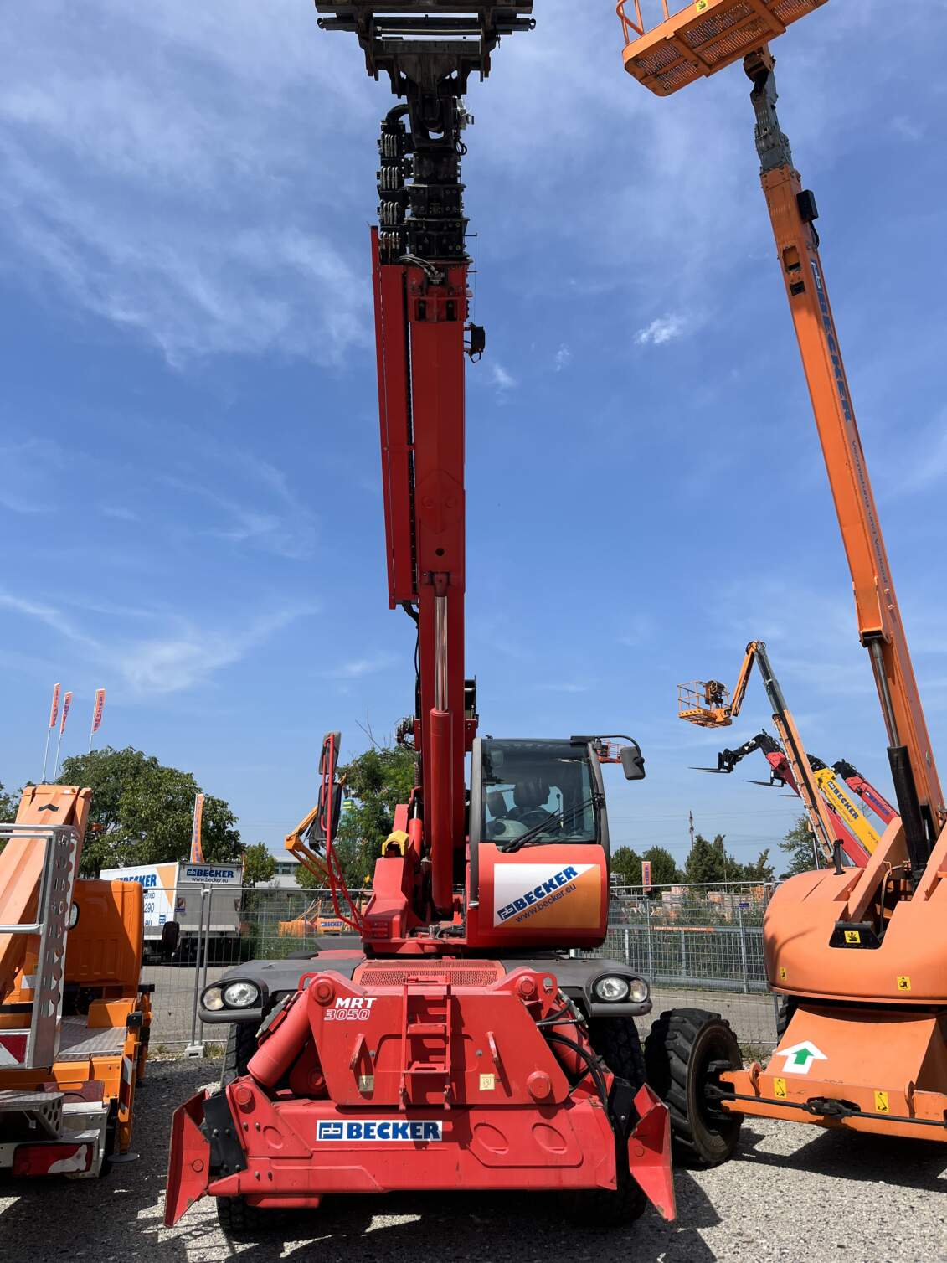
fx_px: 948
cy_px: 632
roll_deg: +0.5
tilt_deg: +13.5
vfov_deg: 67.3
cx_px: 474
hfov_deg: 53.1
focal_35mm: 26
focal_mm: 5.1
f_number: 1.6
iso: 50
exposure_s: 1/3876
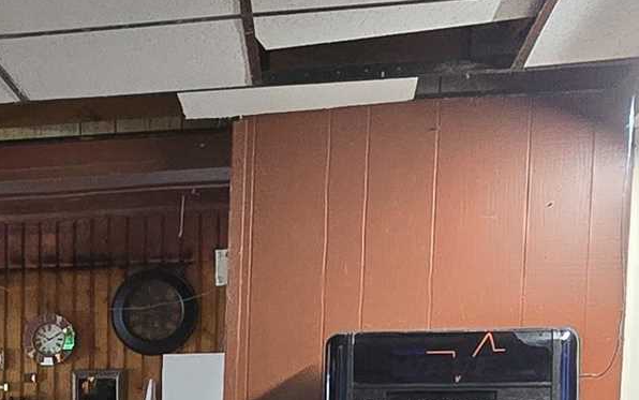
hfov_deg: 25.7
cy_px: 544
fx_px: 1237
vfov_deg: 17.1
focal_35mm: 71
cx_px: -142
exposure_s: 1/60
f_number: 2.2
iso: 640
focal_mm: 2.2
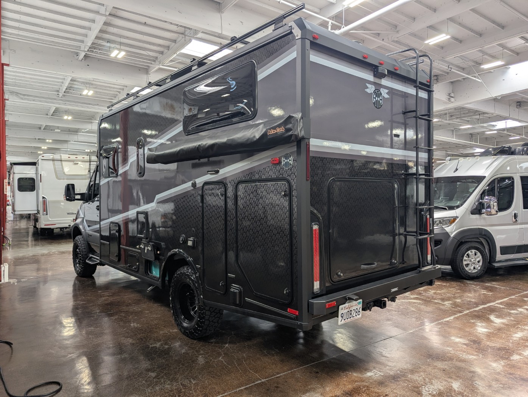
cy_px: 198
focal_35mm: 24
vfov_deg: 56.9
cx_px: 264
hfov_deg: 71.5
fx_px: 367
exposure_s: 1/60.5
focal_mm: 6.81
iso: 51
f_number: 1.85
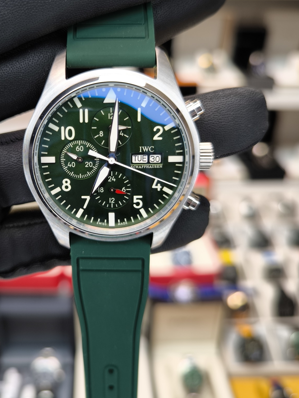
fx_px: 369
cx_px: 105
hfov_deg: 43.7
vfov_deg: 56.6
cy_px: 172
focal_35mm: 32
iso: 50
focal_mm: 6.92
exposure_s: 1/118
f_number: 1.9
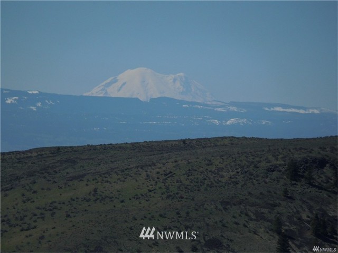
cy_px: 126
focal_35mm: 300
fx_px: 2929
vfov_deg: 5.0
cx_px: 169
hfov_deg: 6.6
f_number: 6.3
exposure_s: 1/1250
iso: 125
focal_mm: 54
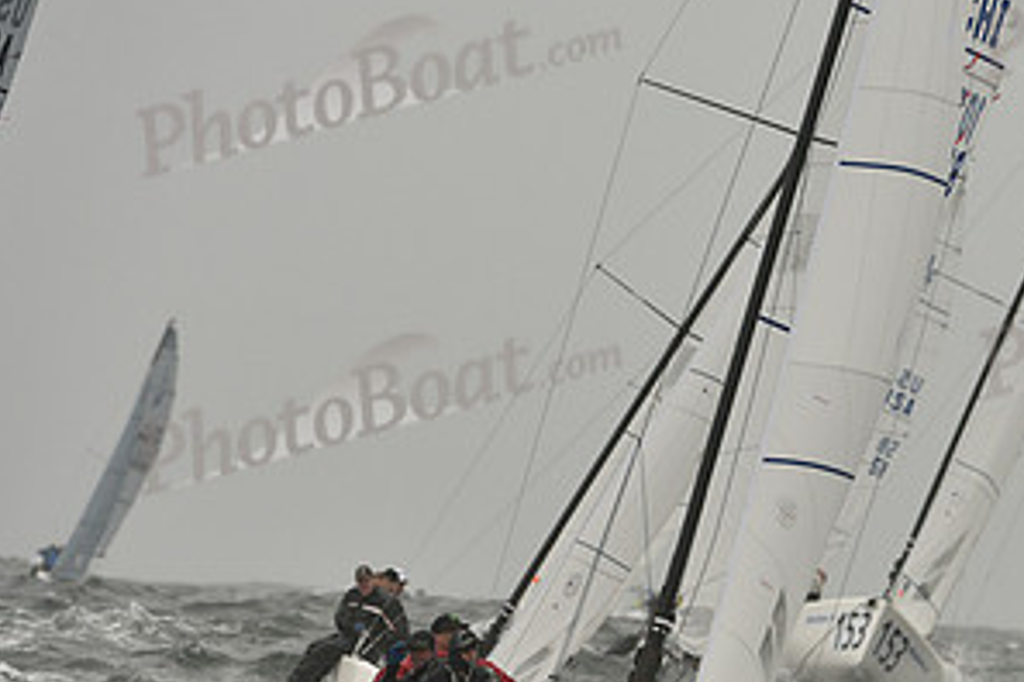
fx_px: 16667
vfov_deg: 2.3
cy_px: 536
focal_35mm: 586
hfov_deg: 3.5
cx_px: 803
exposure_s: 1/1000
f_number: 6.3
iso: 400
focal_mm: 300
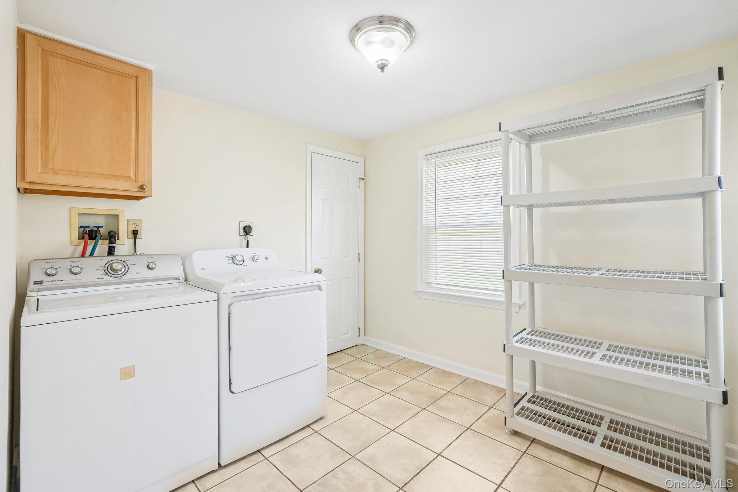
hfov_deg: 96.7
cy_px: 246
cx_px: 369
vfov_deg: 73.7
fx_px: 328
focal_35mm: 16
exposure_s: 1/30
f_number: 8
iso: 400
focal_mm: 16
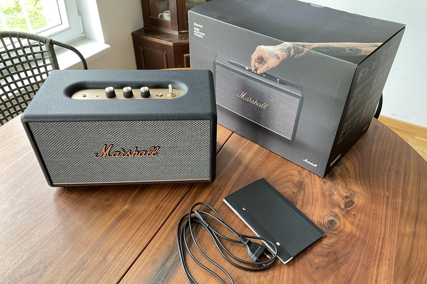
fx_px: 332
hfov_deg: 65.5
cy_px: 147
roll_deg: -1.6
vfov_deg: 46.4
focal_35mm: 28
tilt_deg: -38.3
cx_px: 214
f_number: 1.6
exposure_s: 1/60
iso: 320
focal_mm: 4.2
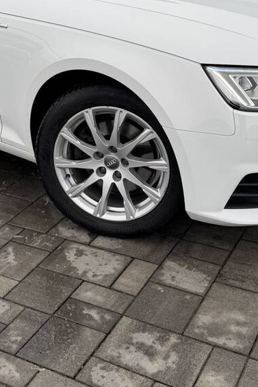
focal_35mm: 53
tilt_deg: -18.1
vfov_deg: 36.6
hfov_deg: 25.4
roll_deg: +1.7
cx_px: 86
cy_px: 93
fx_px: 569
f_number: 1.78
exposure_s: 1/739
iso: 80
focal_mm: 6.76
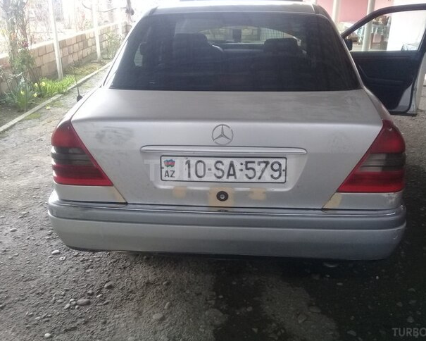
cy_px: 170
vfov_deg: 44.5
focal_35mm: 33
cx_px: 216
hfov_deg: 54.2
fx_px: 416
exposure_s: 1/40
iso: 80
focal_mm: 3.3
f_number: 2.2
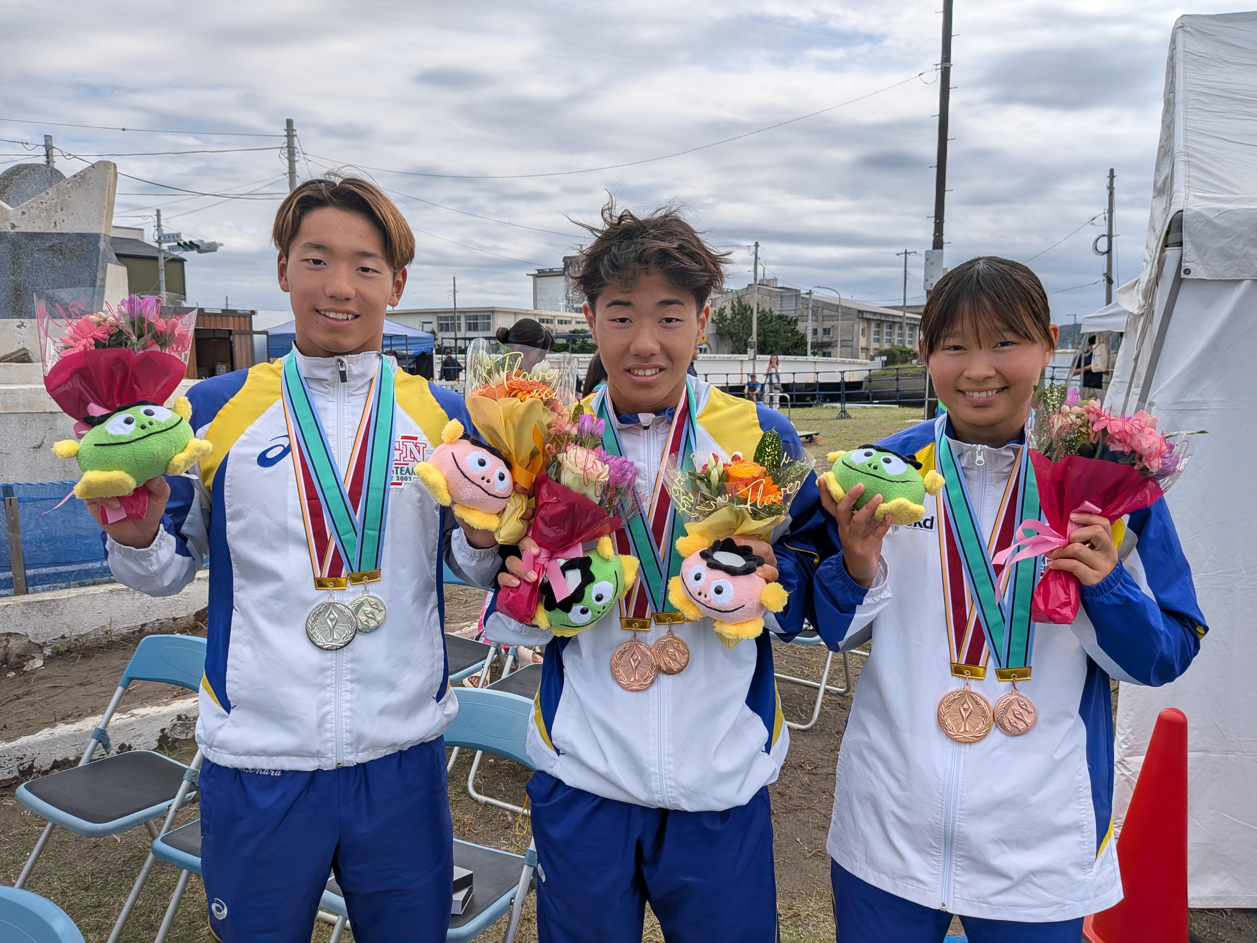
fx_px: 872
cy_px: 472
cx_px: 628
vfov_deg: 56.8
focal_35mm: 24
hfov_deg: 71.6
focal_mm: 4.53
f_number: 1.7
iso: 26
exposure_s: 1/2096
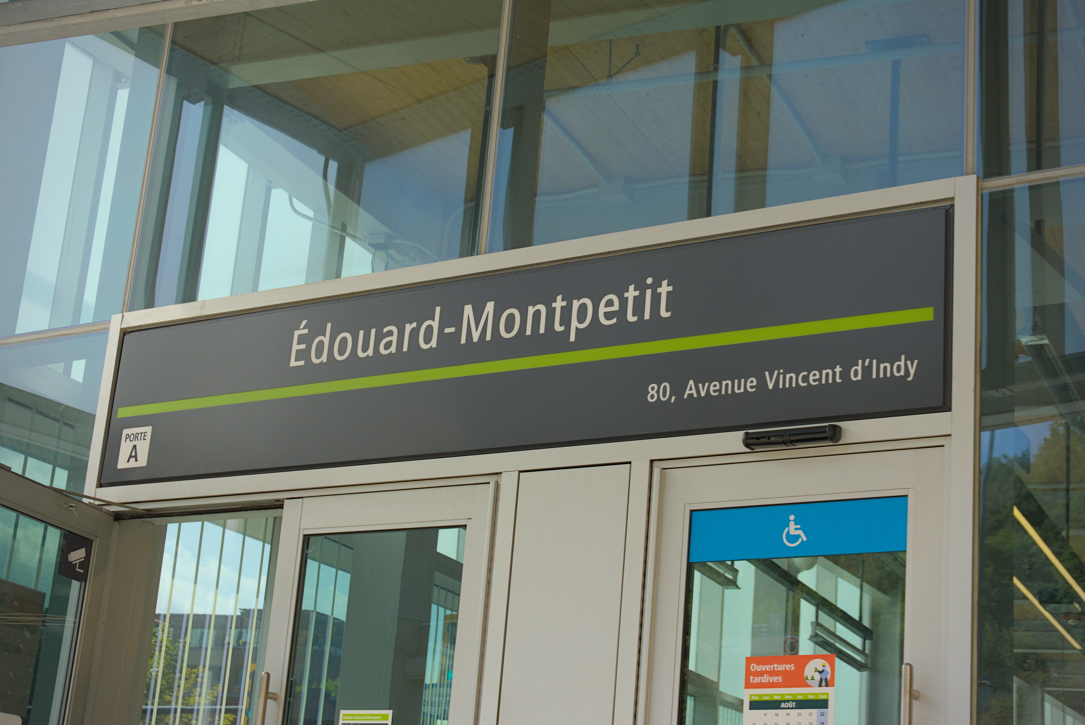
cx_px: 542
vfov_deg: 22.3
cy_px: 362
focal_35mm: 61
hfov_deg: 32.9
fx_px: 1840
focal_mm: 22.46
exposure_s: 1/640
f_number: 4
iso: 100
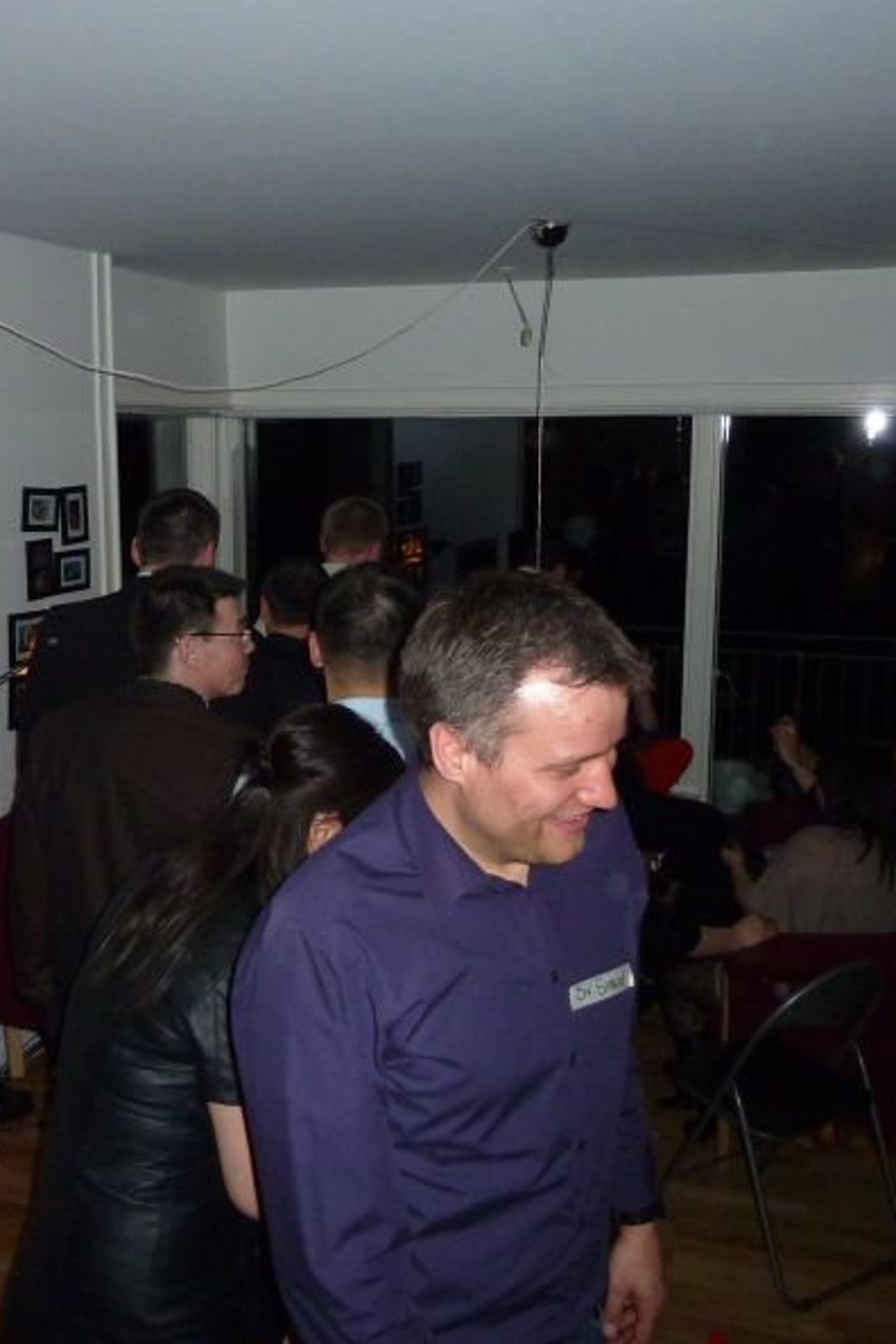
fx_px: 1307
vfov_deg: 54.4
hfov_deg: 37.7
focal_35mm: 35
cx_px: 369
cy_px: 670
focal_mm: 4.1
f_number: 3.3
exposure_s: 1/125
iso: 250
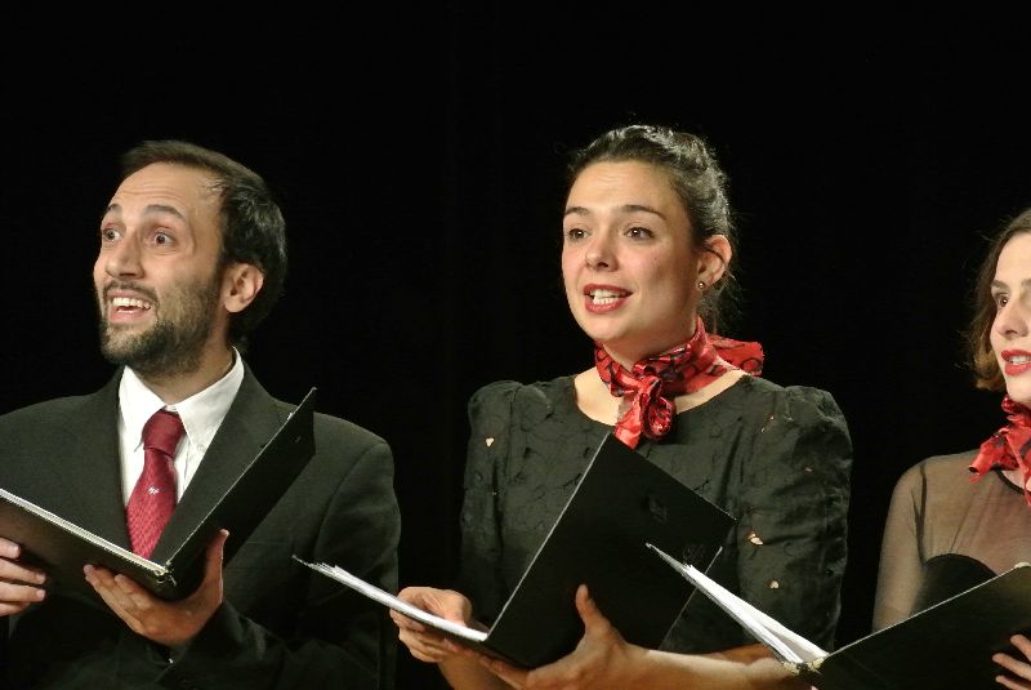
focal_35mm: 252
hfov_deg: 8.2
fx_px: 7223
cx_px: 516
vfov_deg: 5.5
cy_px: 345
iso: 3200
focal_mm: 93.5
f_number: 5.3
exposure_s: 1/60
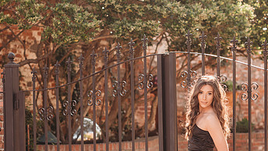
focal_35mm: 150
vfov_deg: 8.1
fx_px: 1067
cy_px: 116
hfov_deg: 14.3
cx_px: 126
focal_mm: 85
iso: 100
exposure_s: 1/400
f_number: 2.5
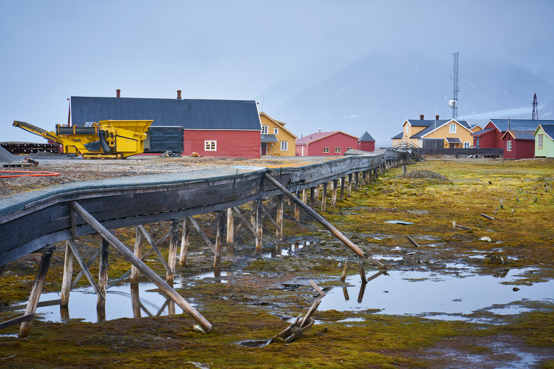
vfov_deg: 16.1
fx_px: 1308
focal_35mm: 85
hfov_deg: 23.9
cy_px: 184
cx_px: 277
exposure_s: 1/30
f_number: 11
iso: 400
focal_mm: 85
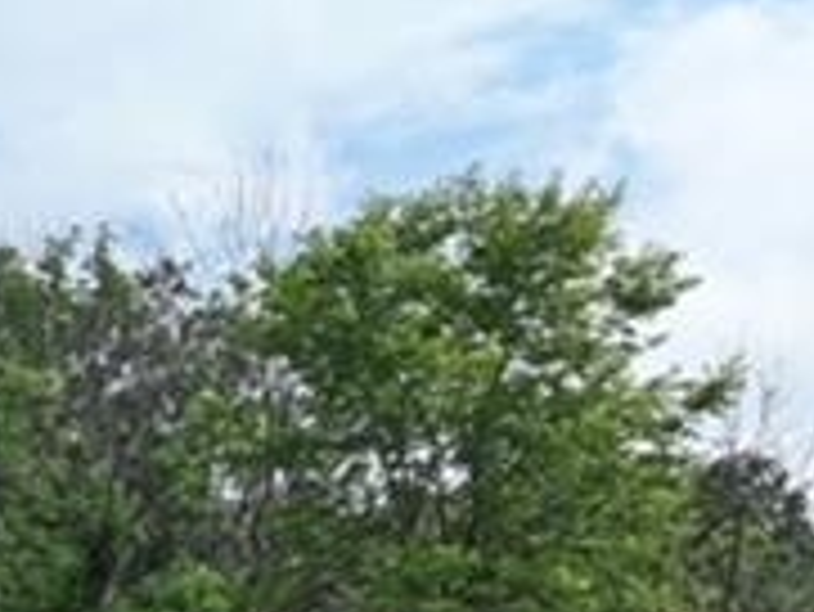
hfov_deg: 19.0
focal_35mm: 85
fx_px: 2000
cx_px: -535
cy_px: 968
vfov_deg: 15.7
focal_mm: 12.29
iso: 260
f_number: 2.8
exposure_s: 1/3200
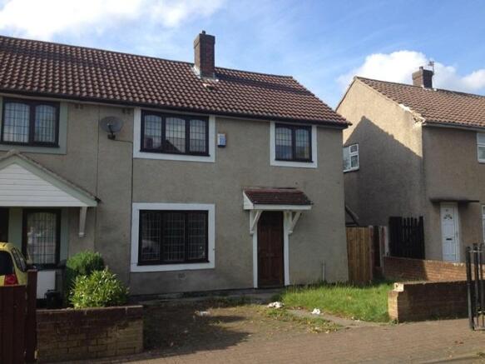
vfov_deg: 40.7
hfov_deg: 52.6
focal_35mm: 35
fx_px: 490
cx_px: 242
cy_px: 182
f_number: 2.4
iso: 50
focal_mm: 4.28
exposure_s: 1/836
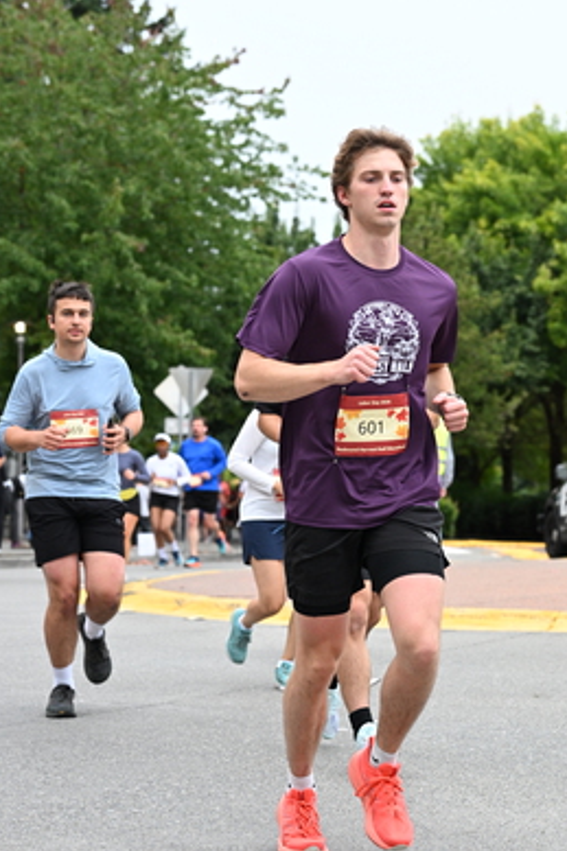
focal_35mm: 92
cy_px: 411
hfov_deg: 14.8
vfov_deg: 22.1
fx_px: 2175
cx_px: 347
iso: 1600
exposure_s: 1/800
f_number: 4
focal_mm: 65
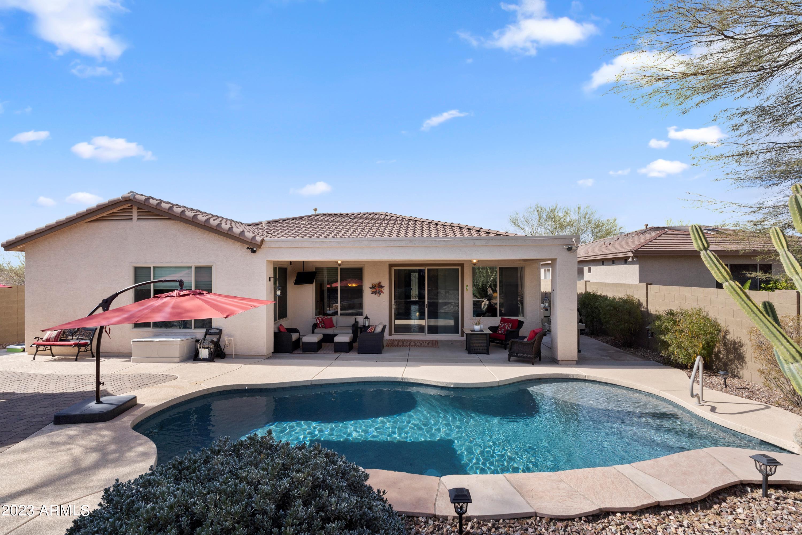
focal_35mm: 16
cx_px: 401
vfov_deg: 72.1
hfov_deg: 95.0
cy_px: 268
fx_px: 368
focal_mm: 16.5
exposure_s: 1/1000
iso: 400
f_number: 8
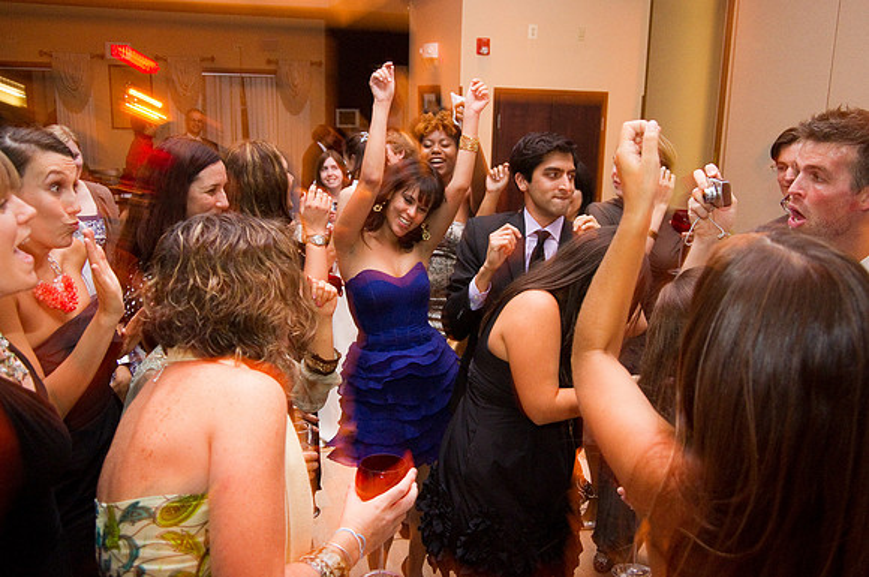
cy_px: 288
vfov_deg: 31.8
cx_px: 434
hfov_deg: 46.5
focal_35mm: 42
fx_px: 1012
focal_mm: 28
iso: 2500
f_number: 4
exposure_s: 1/10
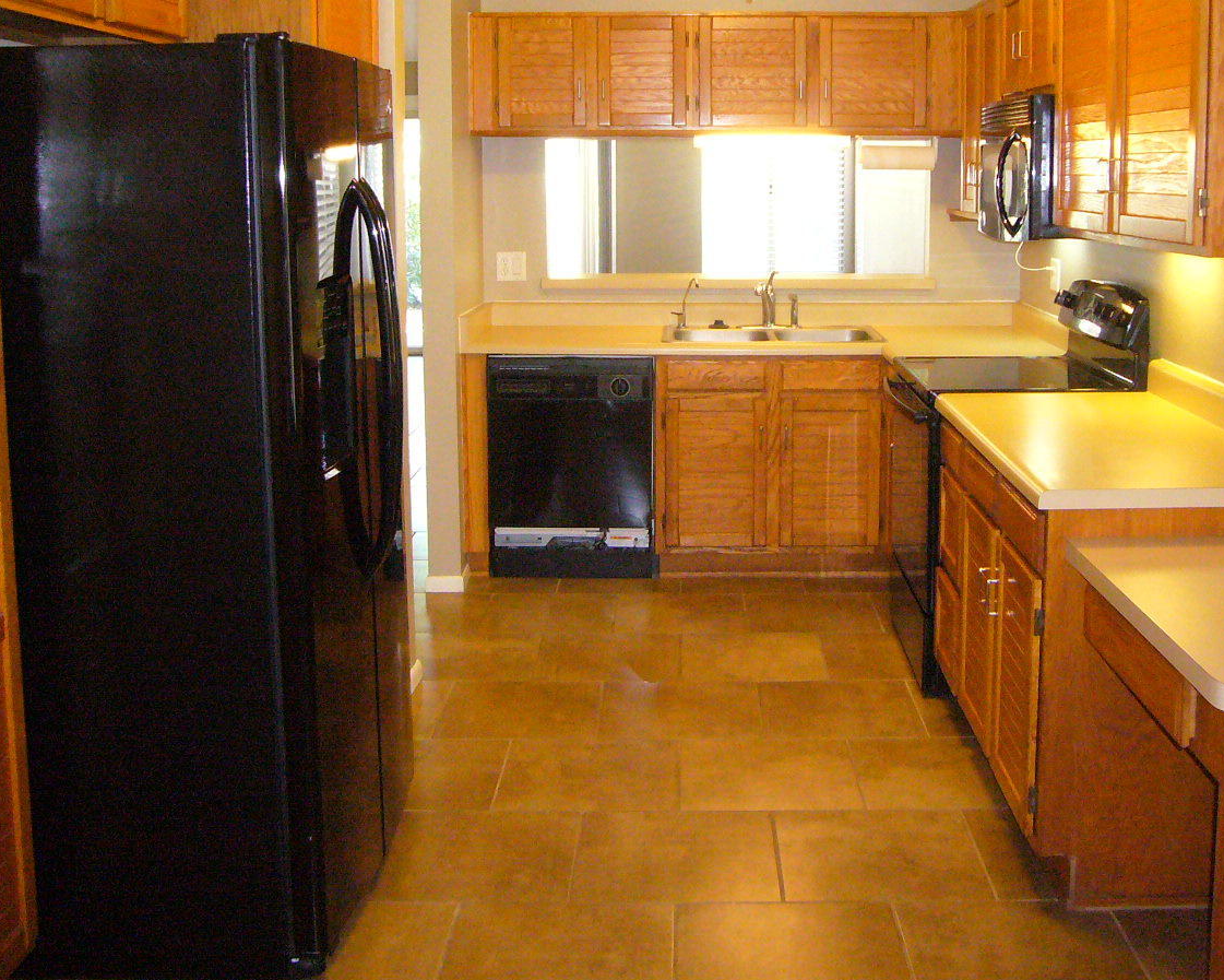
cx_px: 679
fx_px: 1413
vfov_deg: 38.0
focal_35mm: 39
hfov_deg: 46.8
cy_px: 358
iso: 400
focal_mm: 4.6
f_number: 2.8
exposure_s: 1/30
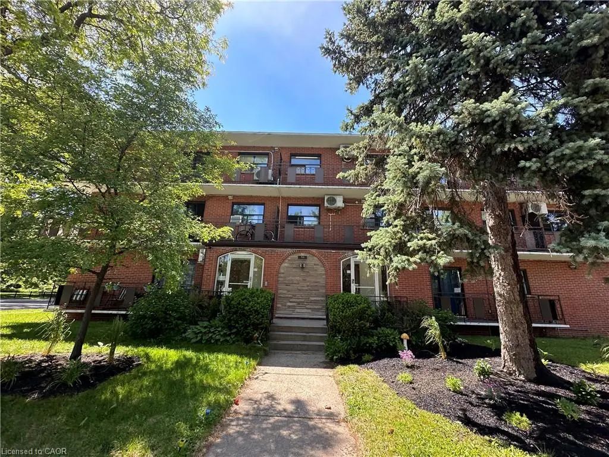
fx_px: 246
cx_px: 304
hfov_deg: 102.1
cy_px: 228
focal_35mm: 14
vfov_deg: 85.7
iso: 40
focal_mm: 2.22
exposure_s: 1/235
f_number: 2.2
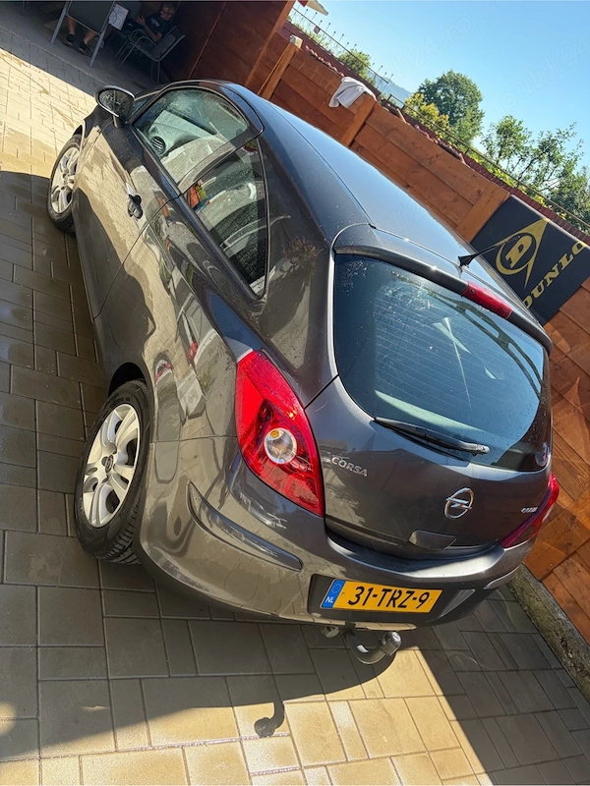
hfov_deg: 53.1
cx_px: 295
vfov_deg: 67.3
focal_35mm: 26
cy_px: 393
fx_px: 591
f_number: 1.6
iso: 64
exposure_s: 1/959
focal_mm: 5.96
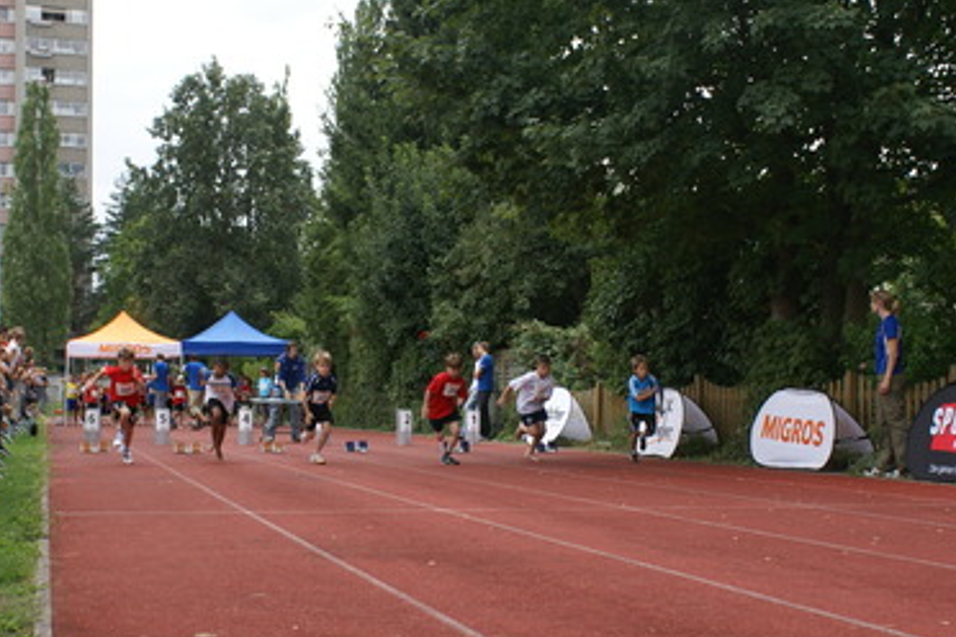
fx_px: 1620
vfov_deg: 22.2
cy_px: 372
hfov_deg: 32.8
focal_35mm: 61
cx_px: 373
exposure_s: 1/160
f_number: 5.6
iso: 100
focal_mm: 28
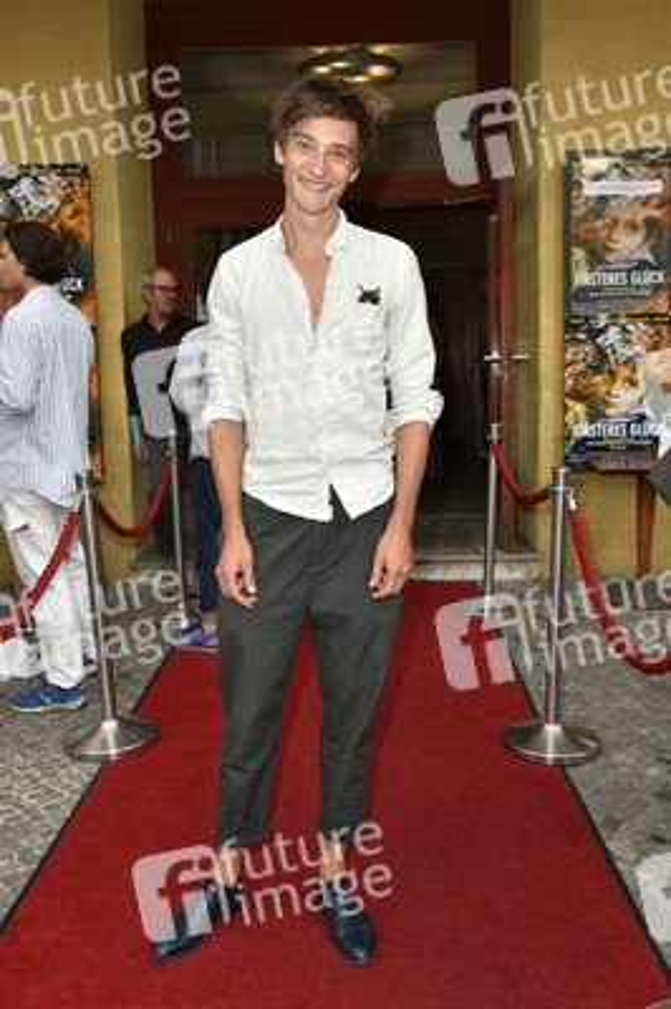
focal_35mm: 34
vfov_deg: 55.8
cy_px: 504
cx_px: 336
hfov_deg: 38.8
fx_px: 952
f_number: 6.3
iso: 250
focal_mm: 34
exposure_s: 1/125
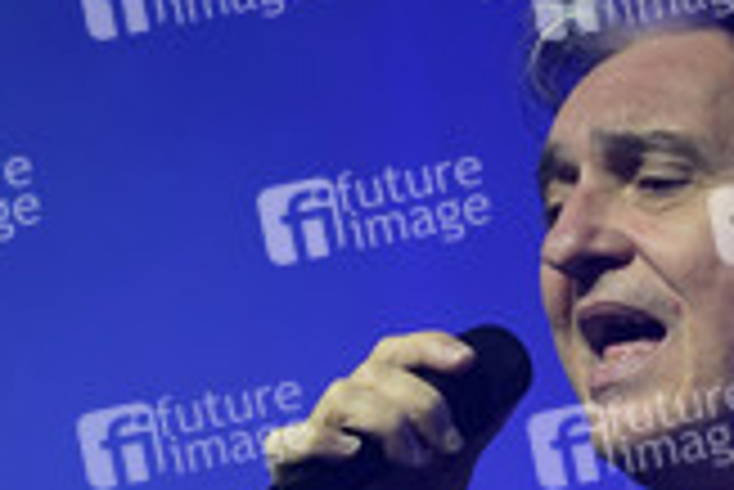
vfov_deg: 1.2
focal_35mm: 1195
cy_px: 548
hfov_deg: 1.7
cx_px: 705
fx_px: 24386
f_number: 6.3
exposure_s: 1/250
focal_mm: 433
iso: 3200
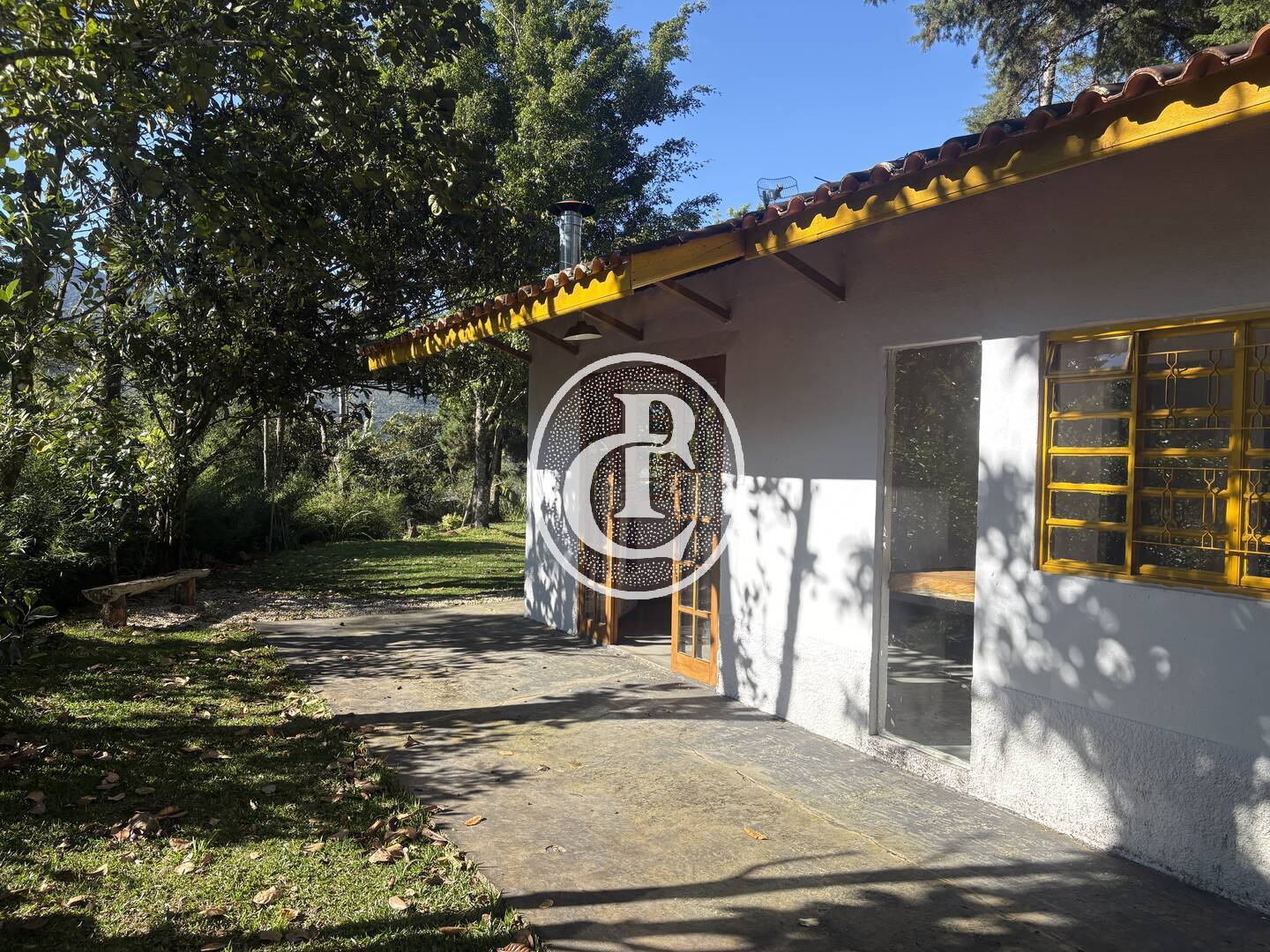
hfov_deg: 67.3
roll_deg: -0.1
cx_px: 635
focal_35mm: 26
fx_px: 954
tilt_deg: -1.4
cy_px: 476
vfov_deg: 53.1
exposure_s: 1/1667
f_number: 1.6
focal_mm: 5.96
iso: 64
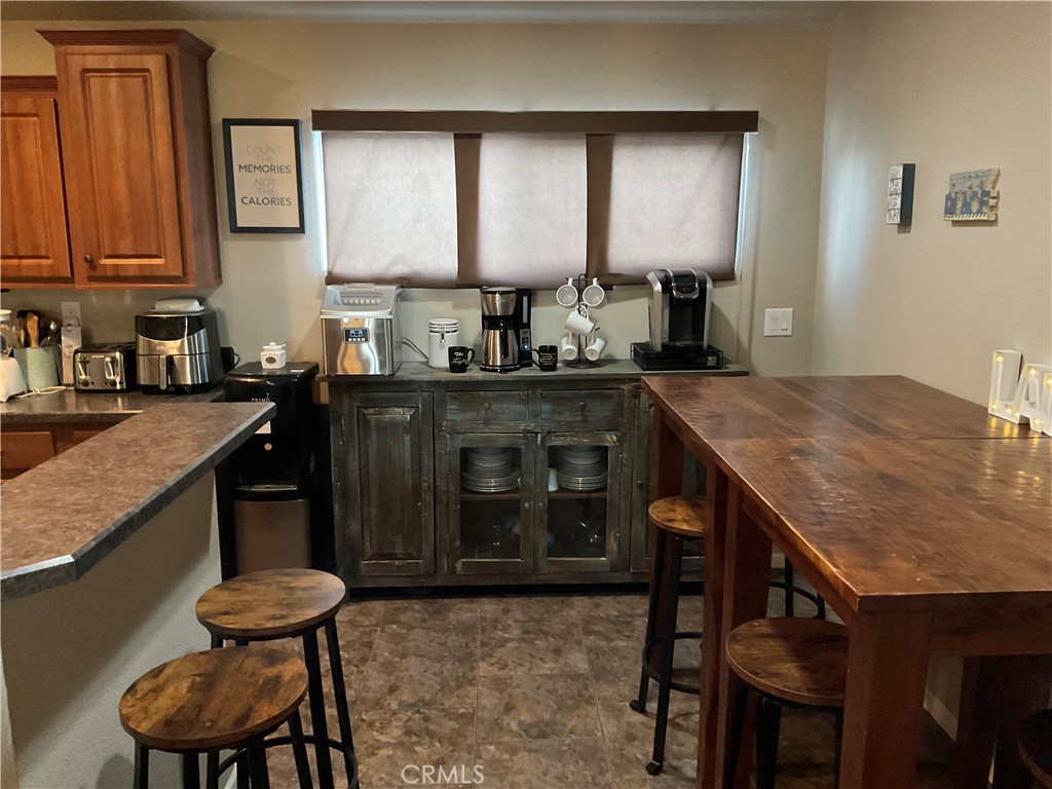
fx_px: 881
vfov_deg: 48.2
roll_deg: -0.3
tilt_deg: -12.2
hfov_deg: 61.7
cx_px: 526
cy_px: 394
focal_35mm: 29
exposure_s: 1/30
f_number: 1.8
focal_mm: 3
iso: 400
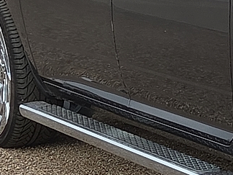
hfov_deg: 10.4
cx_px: 493
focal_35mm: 173
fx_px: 1164
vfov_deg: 8.6
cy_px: 45
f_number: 1.8
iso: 76
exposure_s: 1/2000
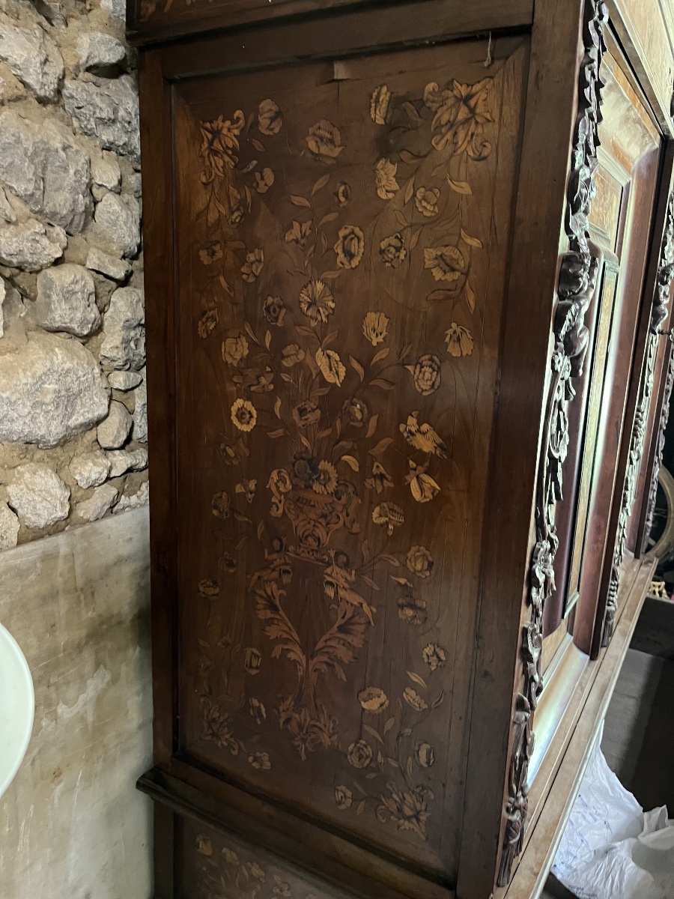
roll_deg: -4.6
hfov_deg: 53.1
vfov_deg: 67.3
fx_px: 675
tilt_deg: -13.7
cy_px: 450
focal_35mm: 26
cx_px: 337
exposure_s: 1/25
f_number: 1.6
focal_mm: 5.1
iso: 500
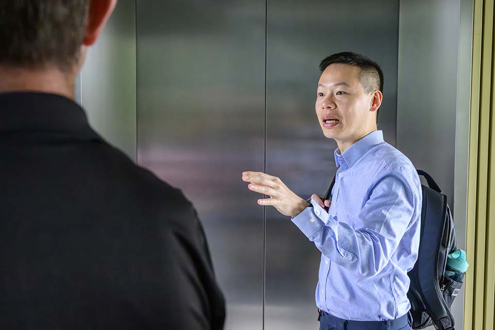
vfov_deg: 27.5
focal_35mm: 49
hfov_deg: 40.3
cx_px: 248
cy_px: 165
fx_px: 674
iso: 14400
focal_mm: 49
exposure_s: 1/250
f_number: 6.3
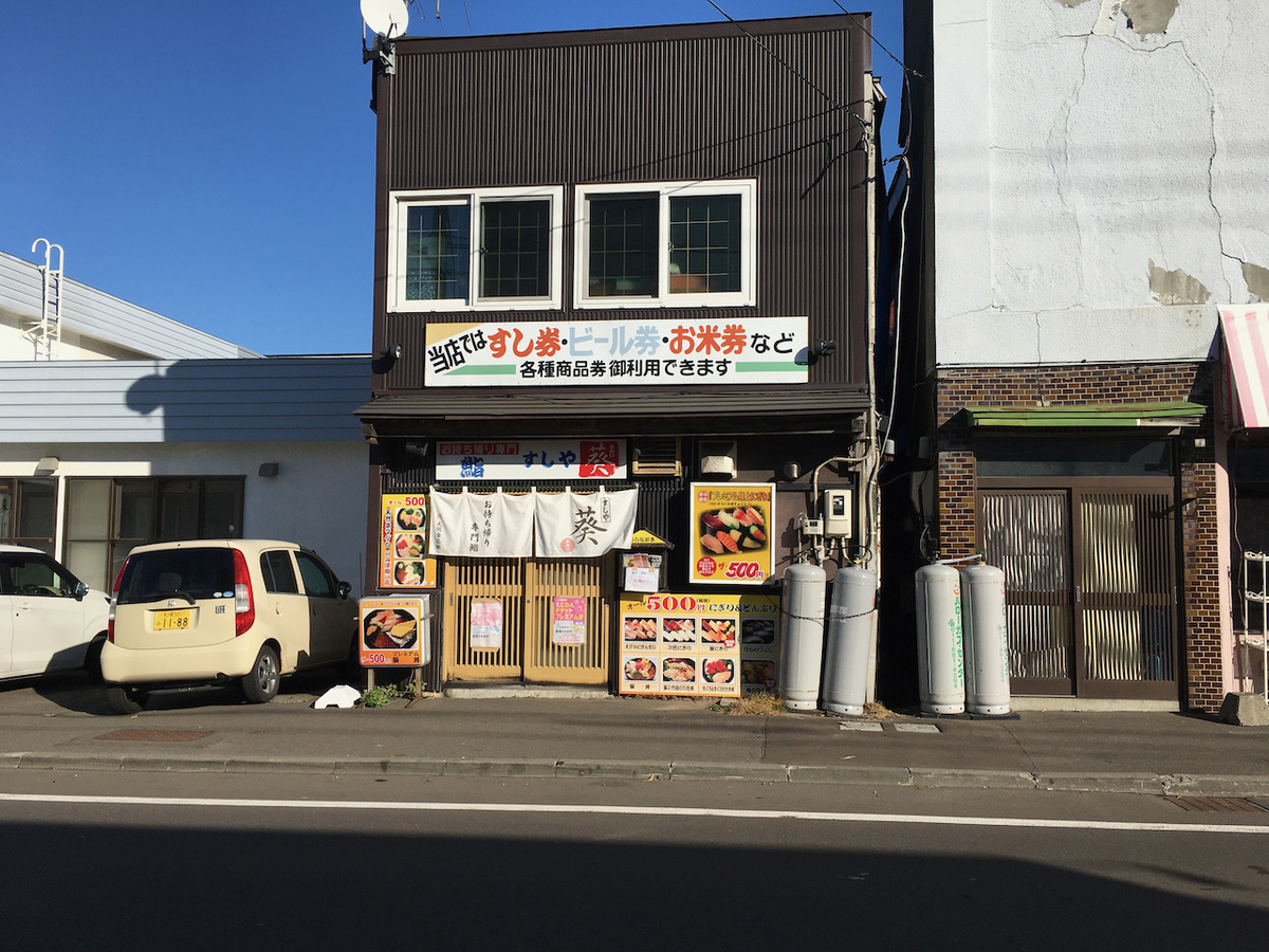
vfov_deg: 48.2
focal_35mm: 29
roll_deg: -0.8
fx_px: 1063
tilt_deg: +4.8
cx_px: 634
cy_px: 476
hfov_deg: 61.7
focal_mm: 4.15
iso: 25
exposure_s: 1/2747
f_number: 2.2
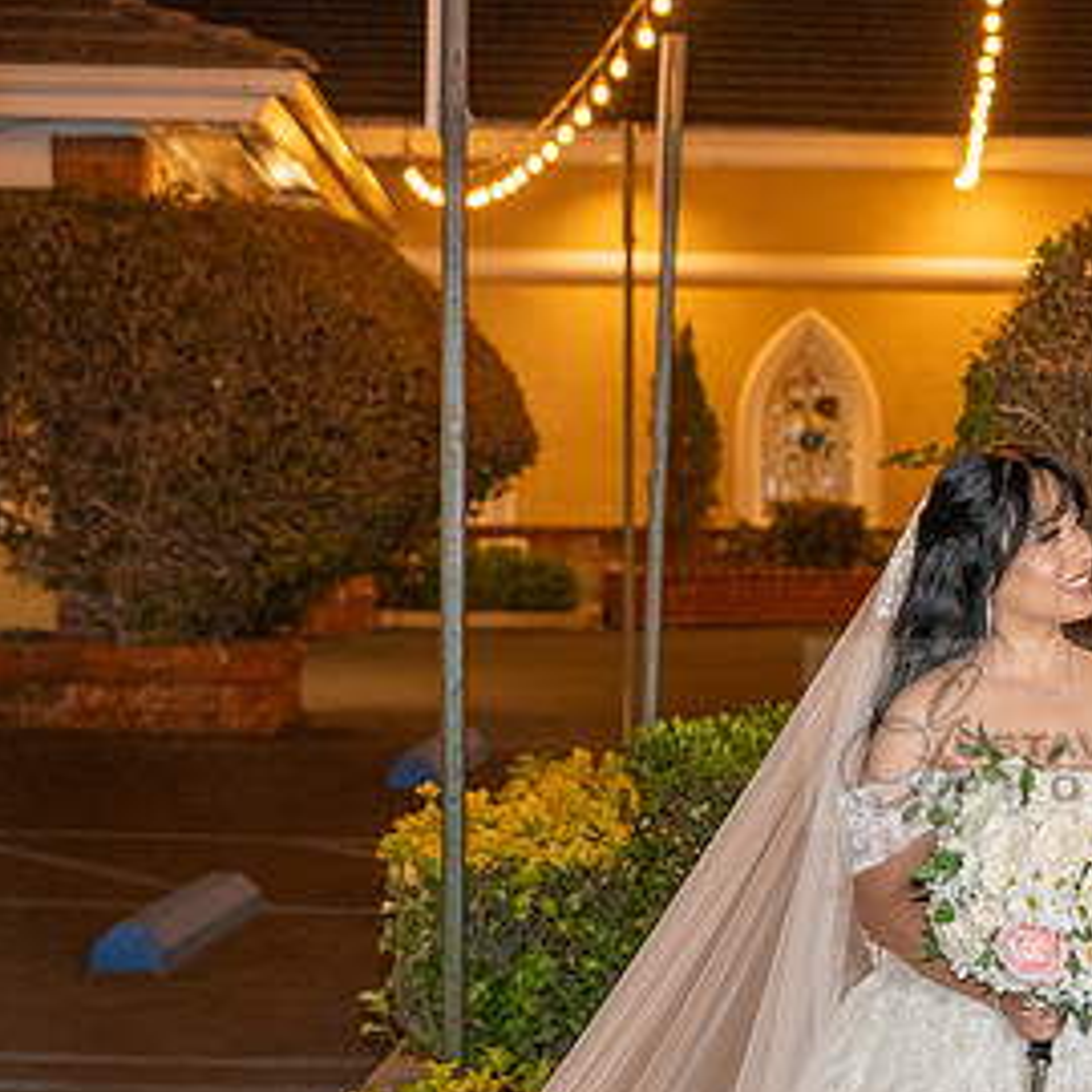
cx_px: 1157
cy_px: 734
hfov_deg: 16.3
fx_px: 3712
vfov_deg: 16.7
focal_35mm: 104
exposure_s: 1/200
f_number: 4
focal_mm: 57
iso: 2500
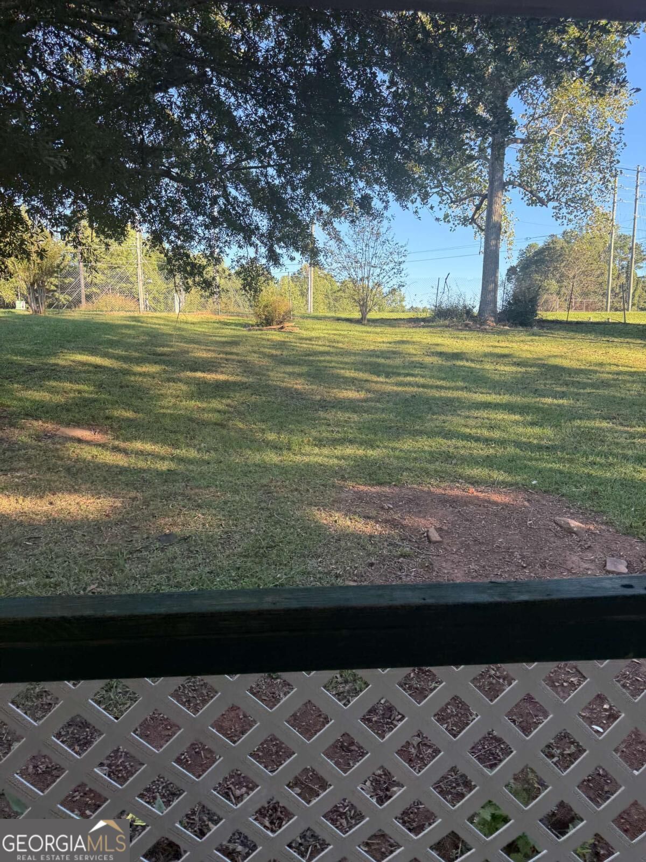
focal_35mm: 24
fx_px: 597
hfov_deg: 56.8
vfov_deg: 71.6
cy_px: 431
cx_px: 323
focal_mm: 6.76
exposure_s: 1/535
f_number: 1.78
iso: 100
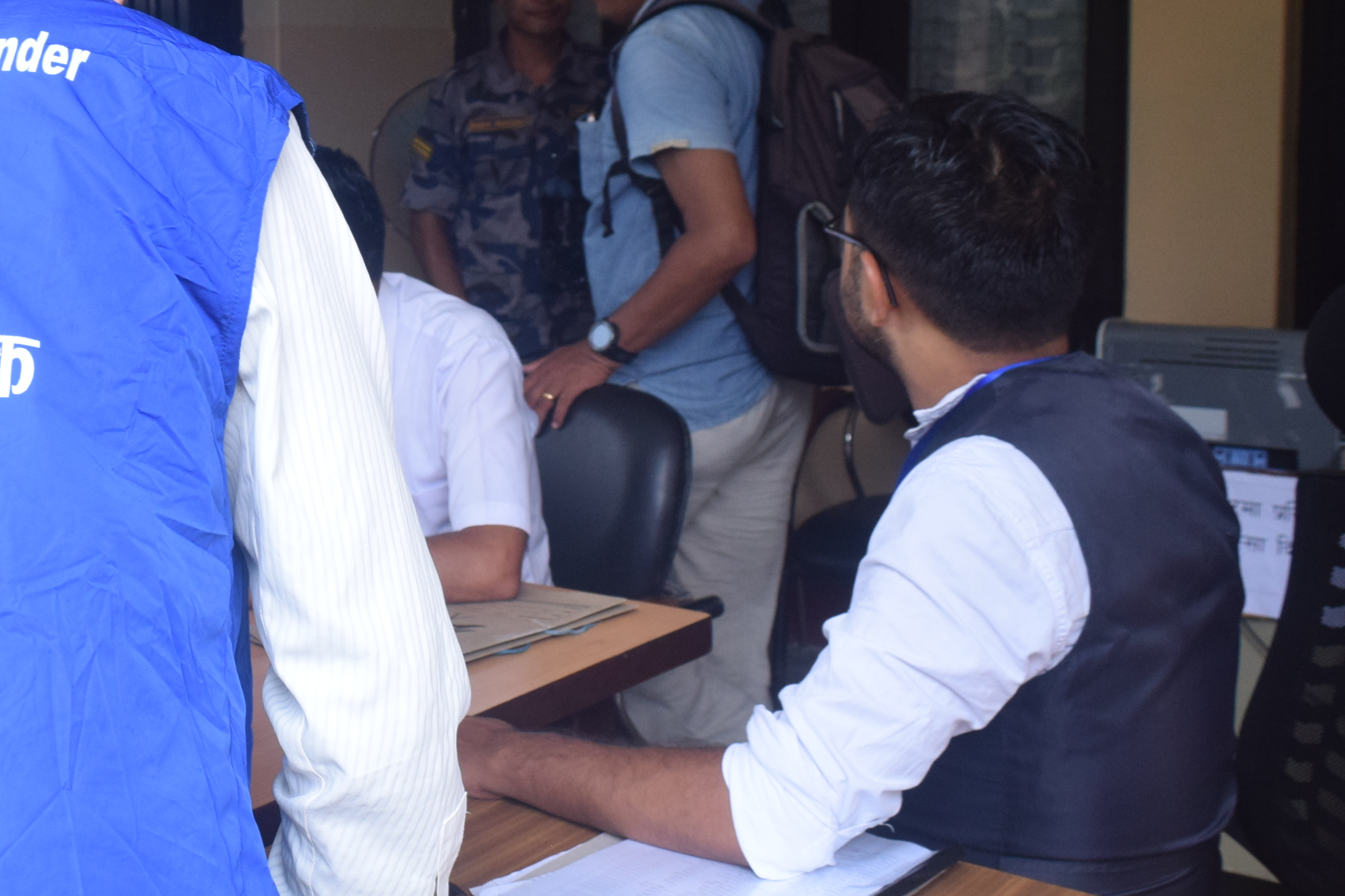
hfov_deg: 38.9
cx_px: 283
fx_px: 1831
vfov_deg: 27.4
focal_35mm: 49
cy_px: 305
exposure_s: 1/200
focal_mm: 18
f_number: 7.1
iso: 800
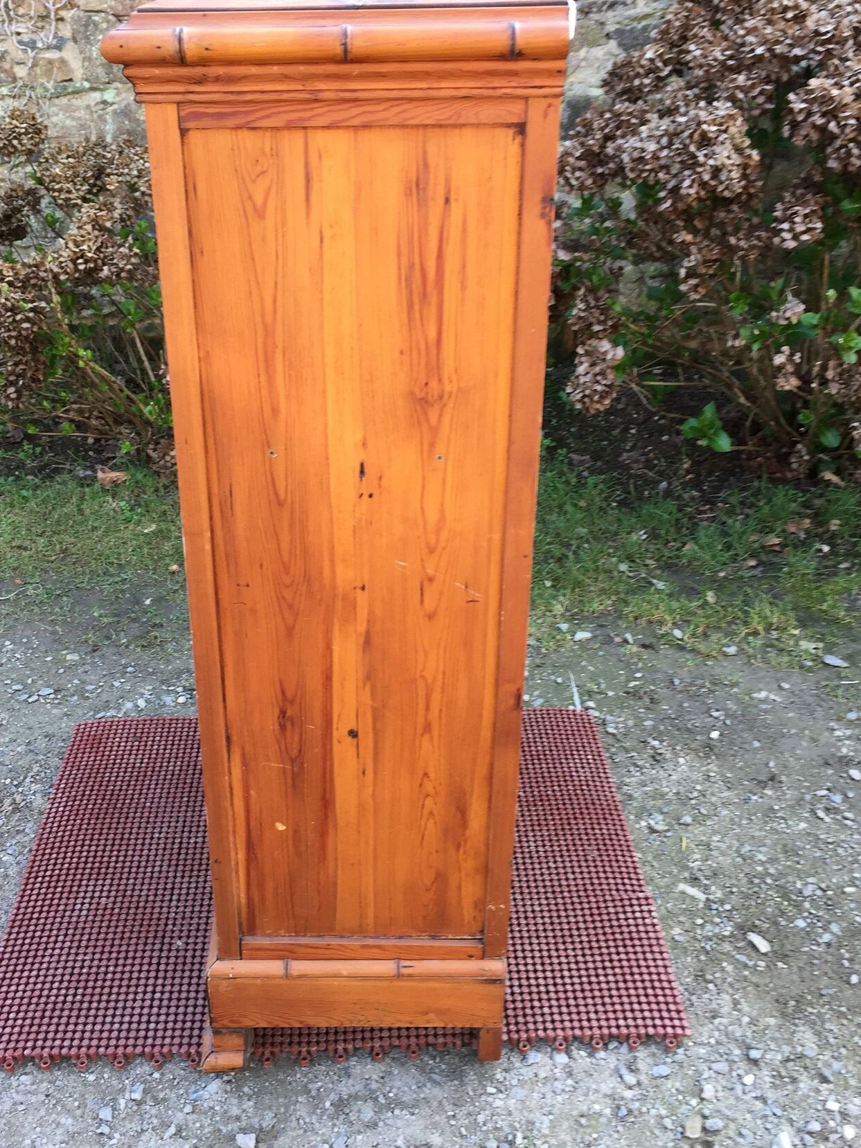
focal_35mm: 35
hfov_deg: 40.6
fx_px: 1161
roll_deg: +1.4
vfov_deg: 52.5
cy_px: 514
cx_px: 370
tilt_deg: -25.4
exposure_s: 1/100
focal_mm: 4.15
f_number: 2.2
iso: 40
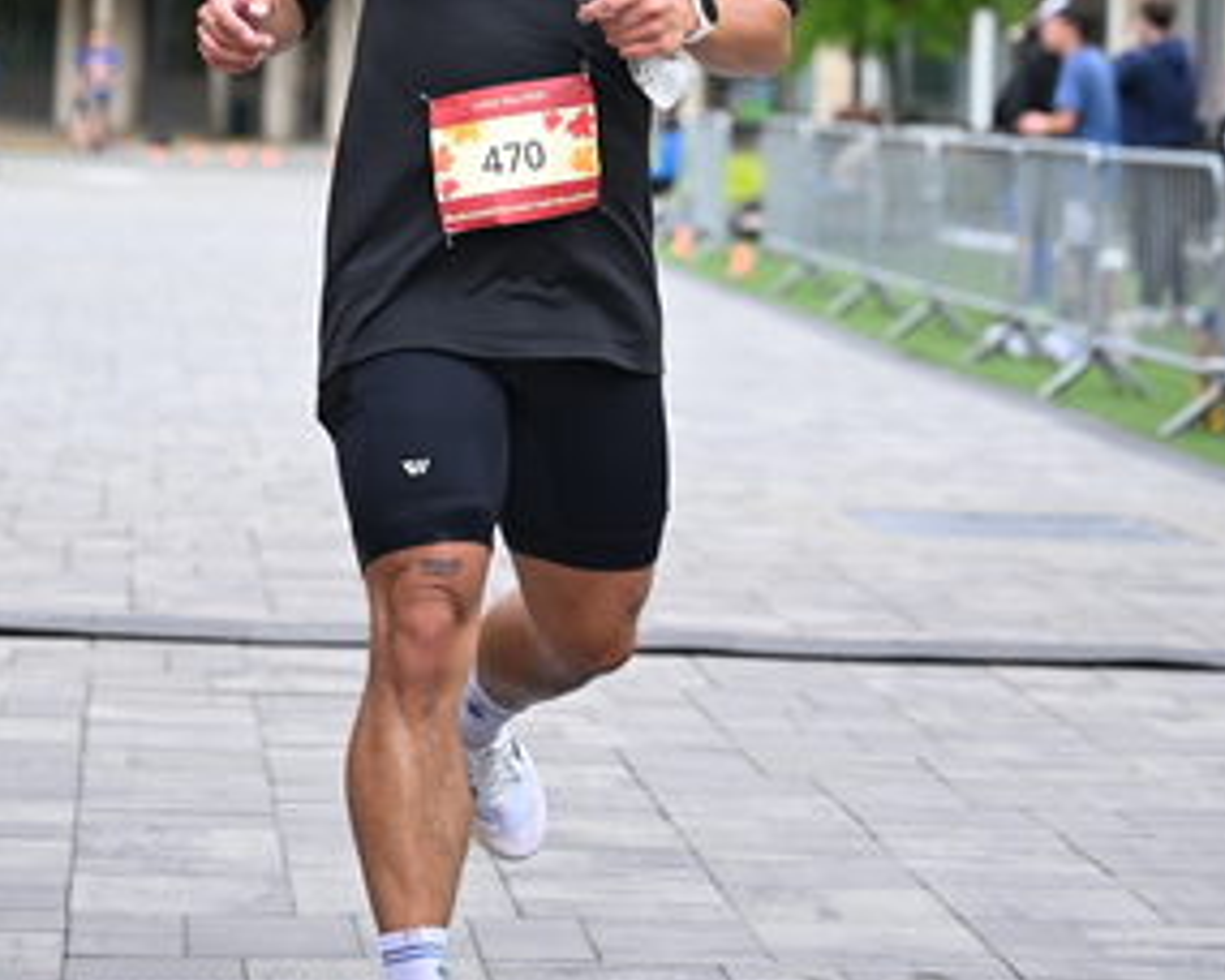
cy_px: -129
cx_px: 570
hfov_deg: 15.2
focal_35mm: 127
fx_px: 4604
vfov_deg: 11.9
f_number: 2.8
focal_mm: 70
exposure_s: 1/1250
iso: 640
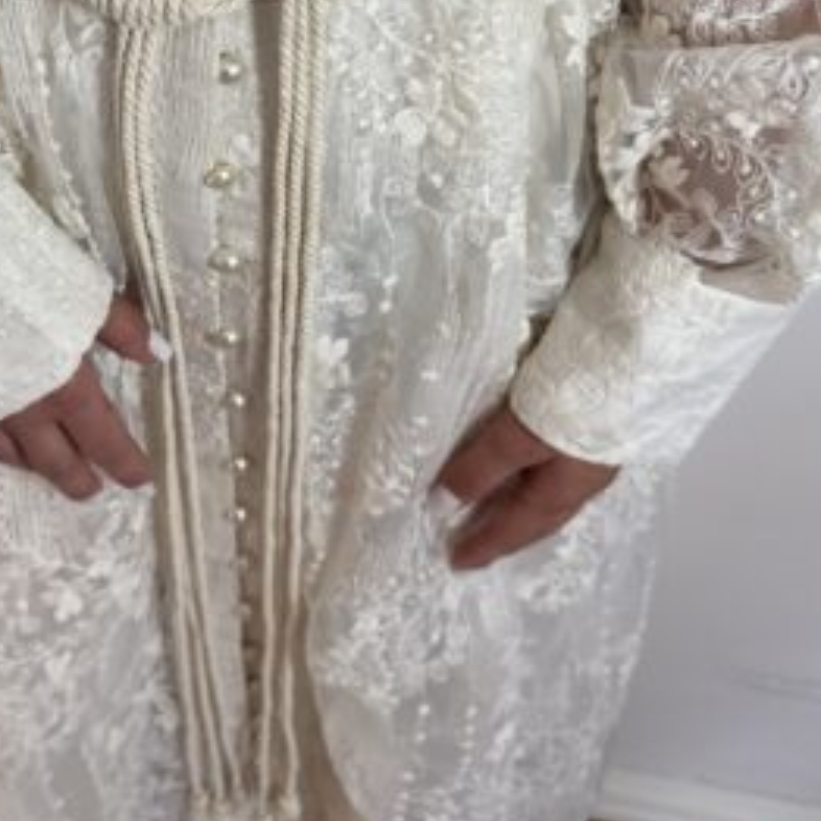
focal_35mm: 48
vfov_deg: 33.6
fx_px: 1288
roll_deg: +3.5
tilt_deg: -40.9
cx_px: 199
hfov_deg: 34.6
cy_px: 89
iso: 64
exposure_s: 1/121
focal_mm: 6.76
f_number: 1.78
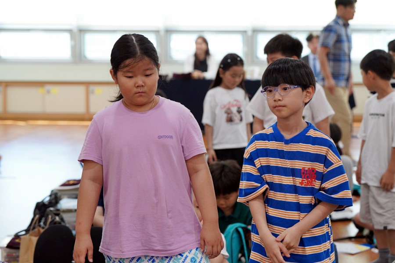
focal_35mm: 80
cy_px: 132
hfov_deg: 25.4
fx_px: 878
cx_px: 198
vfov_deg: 17.1
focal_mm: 80
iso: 1250
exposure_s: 1/160
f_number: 4
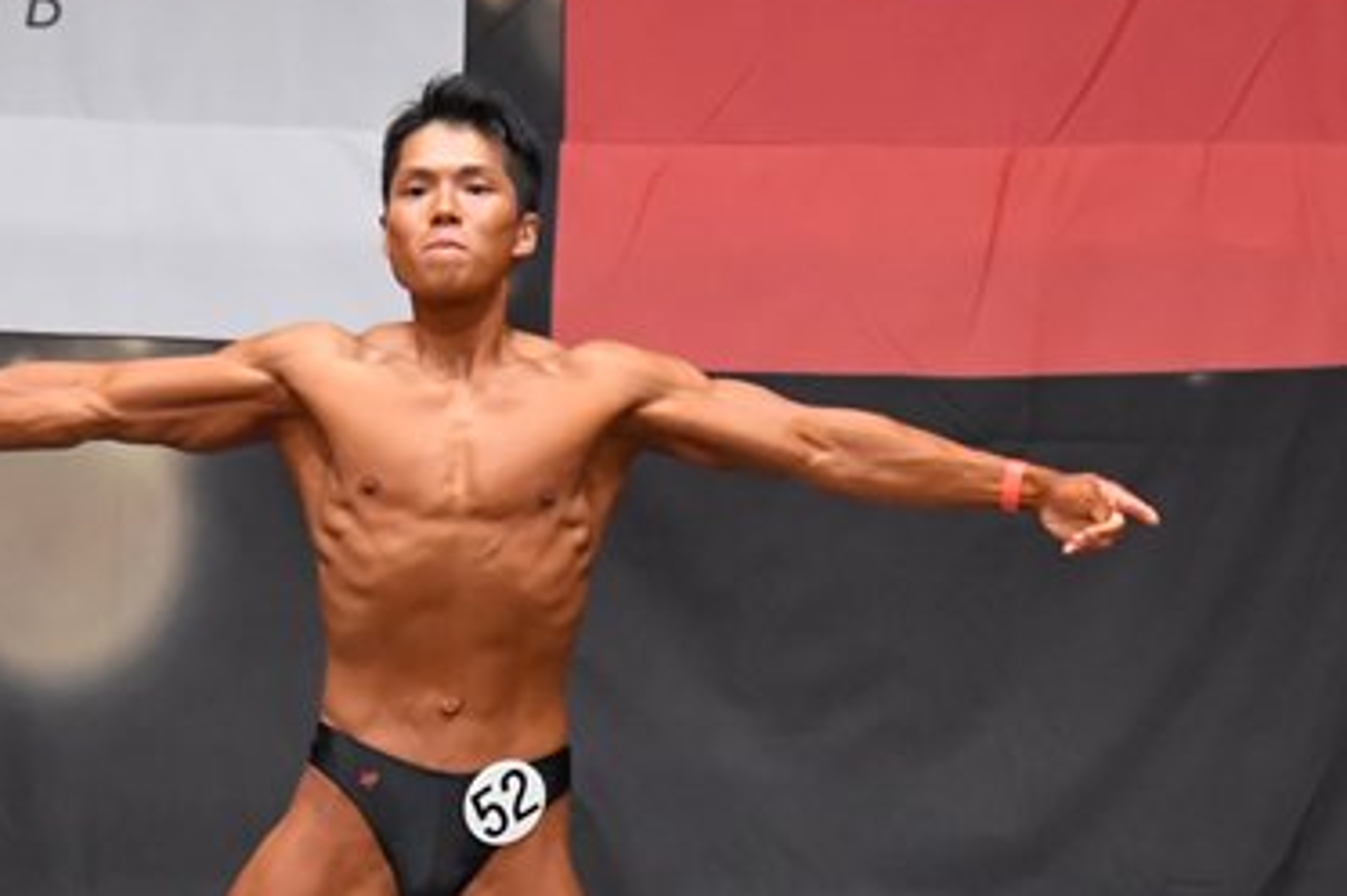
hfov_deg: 4.9
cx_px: 283
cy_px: 820
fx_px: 15701
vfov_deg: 3.3
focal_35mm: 420
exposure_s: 1/400
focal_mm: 135
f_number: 5.6
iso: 6400
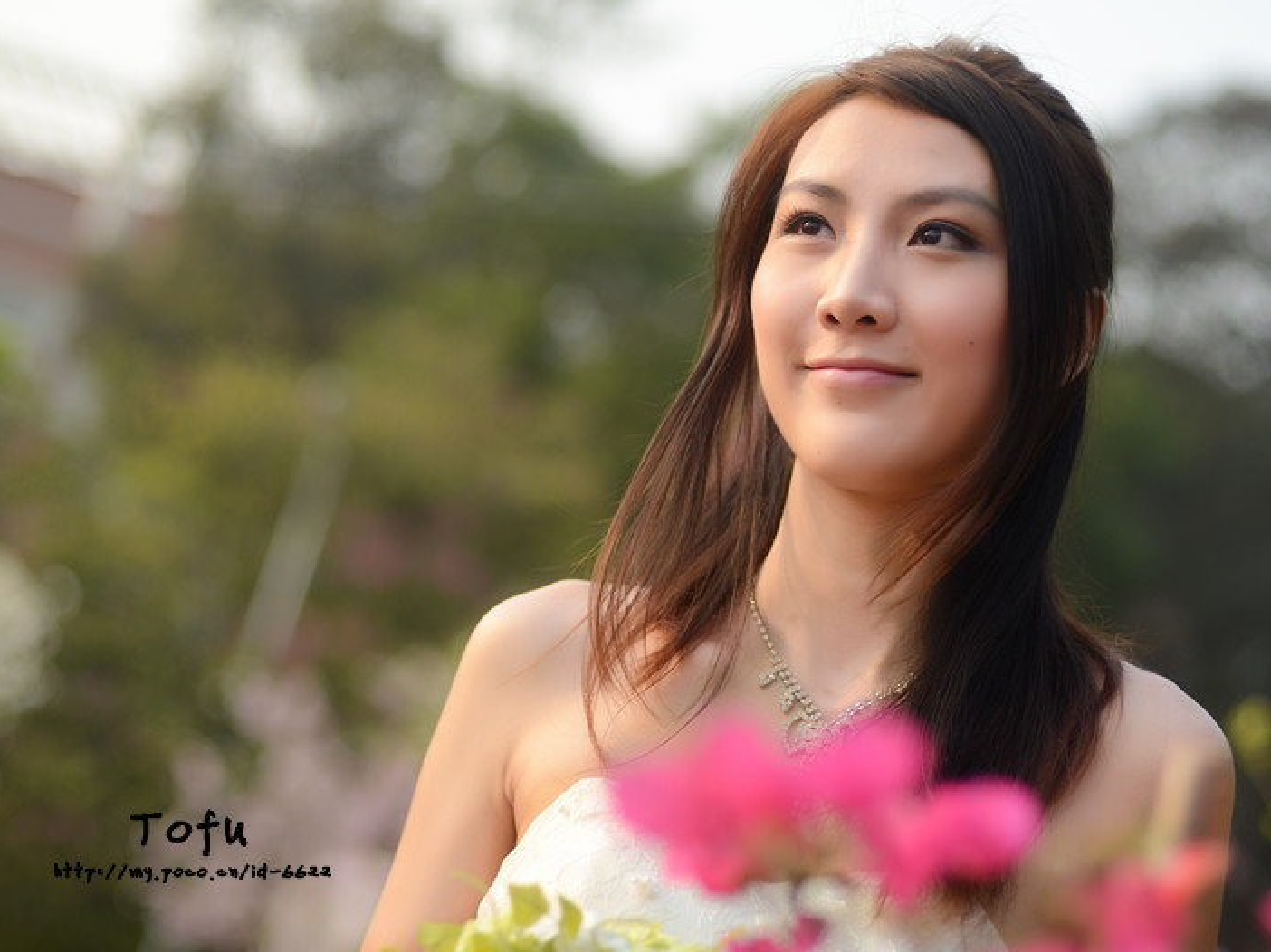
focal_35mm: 82
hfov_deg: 23.8
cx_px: 713
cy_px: 475
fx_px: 3010
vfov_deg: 18.0
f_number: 2
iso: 100
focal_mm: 50
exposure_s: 1/1500
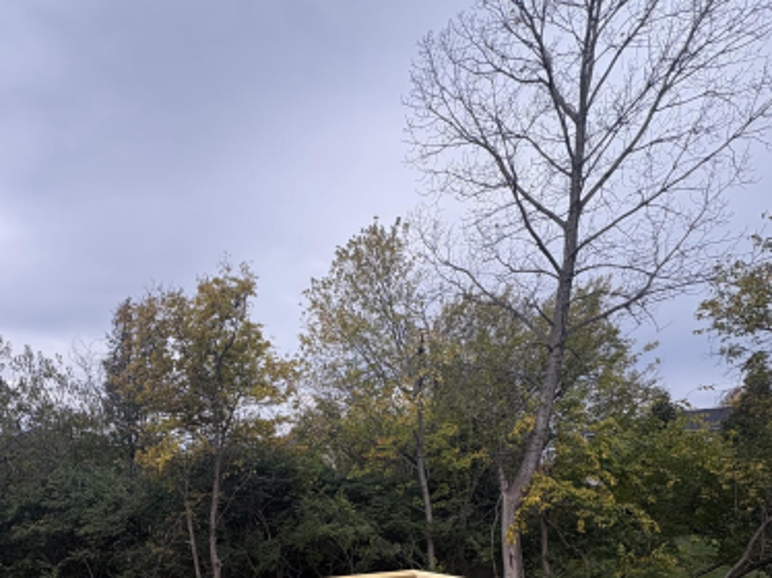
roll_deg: -0.6
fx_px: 557
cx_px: 199
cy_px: 514
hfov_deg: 65.5
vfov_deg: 49.2
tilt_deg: -1.1
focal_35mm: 25
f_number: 2.2
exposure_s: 1/178
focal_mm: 2.22
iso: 40
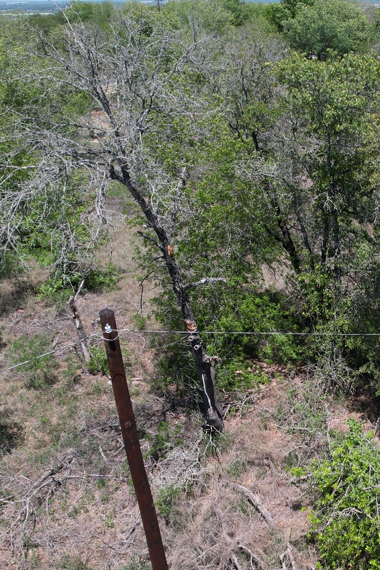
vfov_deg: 46.0
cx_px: 363
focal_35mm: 42
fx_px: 665
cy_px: 361
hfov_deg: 30.1
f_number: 2.8
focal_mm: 8.38
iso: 100
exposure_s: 1/90
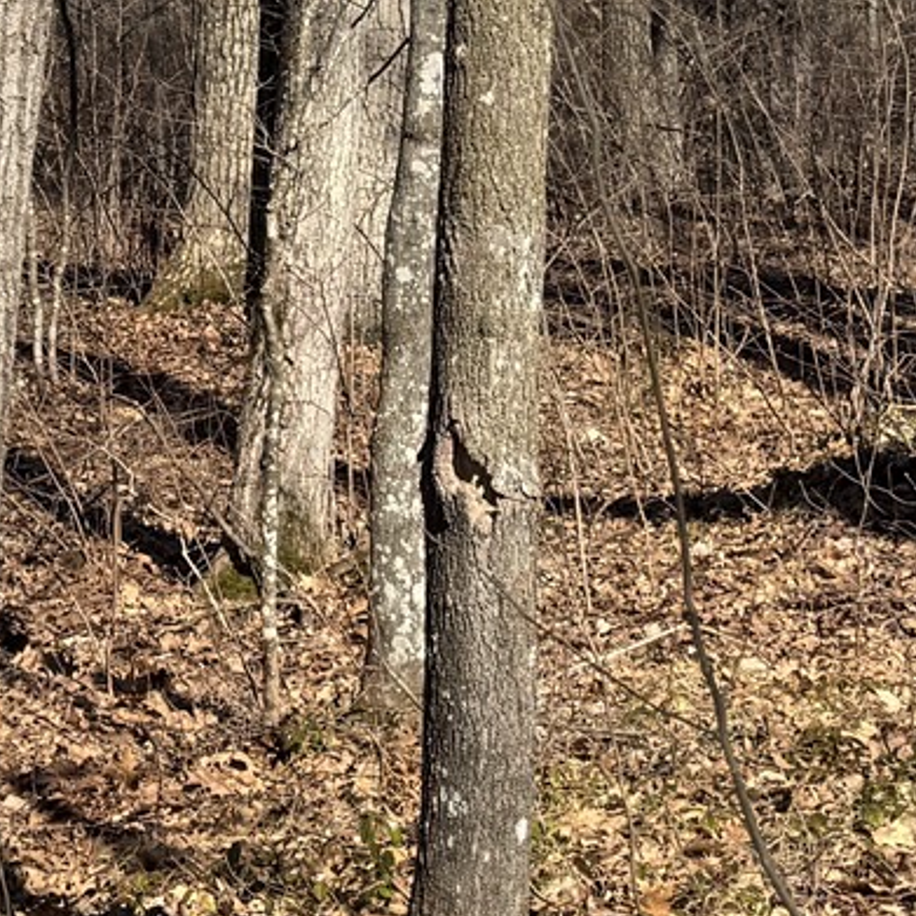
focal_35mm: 111
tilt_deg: -4.7
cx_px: -710
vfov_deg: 15.4
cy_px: -40
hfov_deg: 14.0
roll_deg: -0.8
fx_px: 3323
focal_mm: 6.76
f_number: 1.78
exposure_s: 1/3597
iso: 80
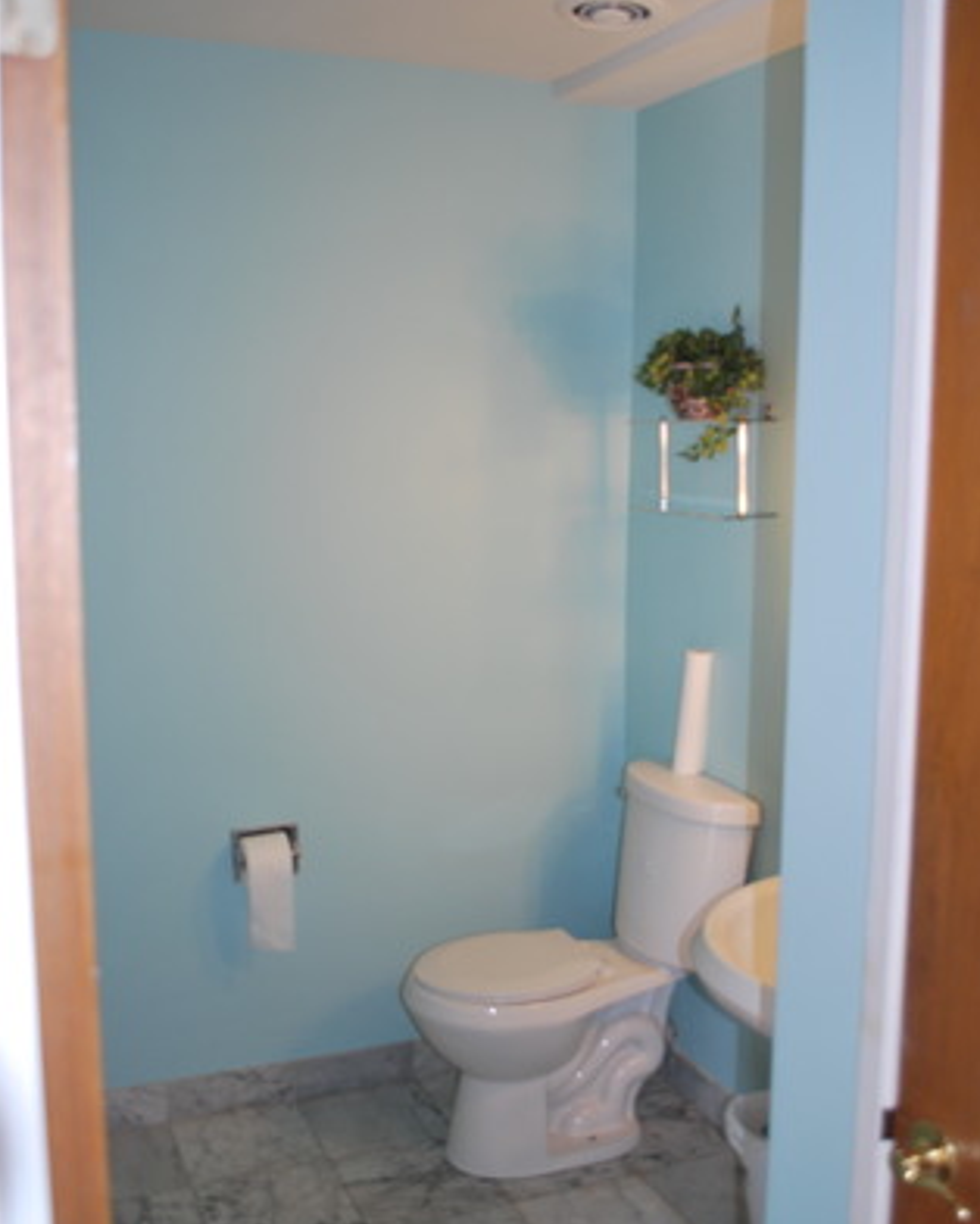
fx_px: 1377
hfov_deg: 39.2
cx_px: 499
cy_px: 612
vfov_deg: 47.9
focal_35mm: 38
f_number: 4
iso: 200
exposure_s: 1/20
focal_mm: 22
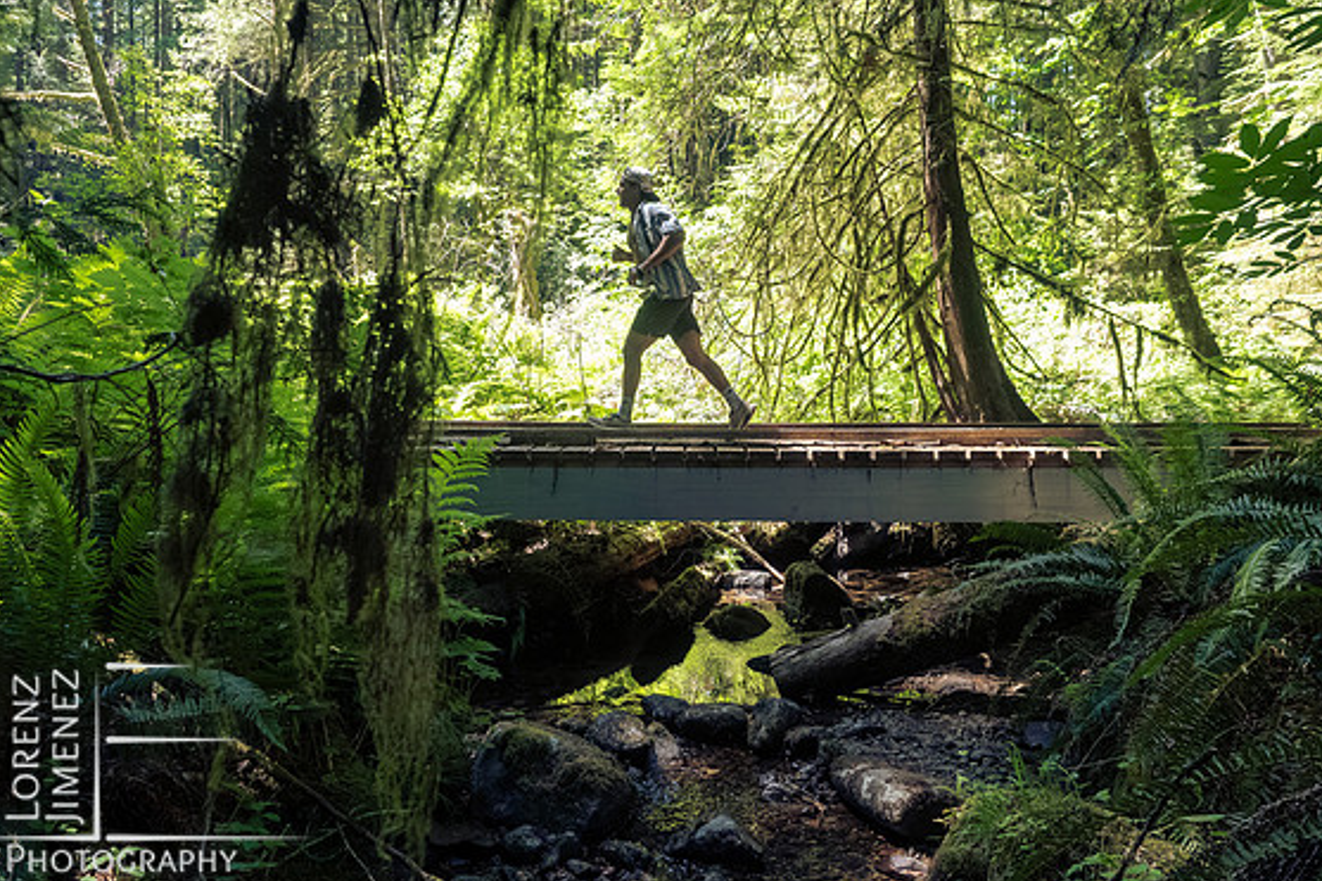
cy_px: 405
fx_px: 954
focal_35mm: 26
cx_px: 662
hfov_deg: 69.4
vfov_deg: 49.5
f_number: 4
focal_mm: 12
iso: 1600
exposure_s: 1/500
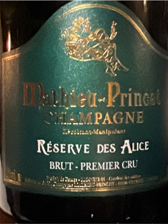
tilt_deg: -43.3
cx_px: 84
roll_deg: -2.5
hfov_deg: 49.7
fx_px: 181
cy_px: 112
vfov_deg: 63.4
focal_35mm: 28
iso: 2500
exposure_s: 1/50
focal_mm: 1.57
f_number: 1.8
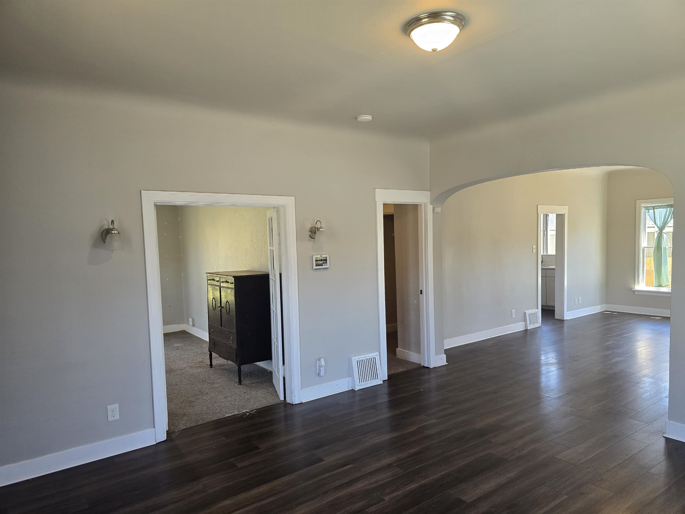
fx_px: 455
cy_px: 257
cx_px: 342
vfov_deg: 58.9
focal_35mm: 23
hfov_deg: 73.9
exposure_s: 1/120
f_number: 1.7
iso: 125
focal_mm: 6.3
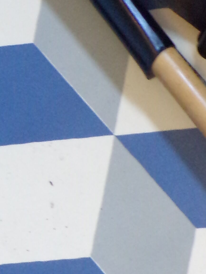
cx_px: 53
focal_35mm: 259
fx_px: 2055
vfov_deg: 7.6
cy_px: 158
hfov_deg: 5.7
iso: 400
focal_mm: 11.6
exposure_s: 1/12
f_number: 3.8
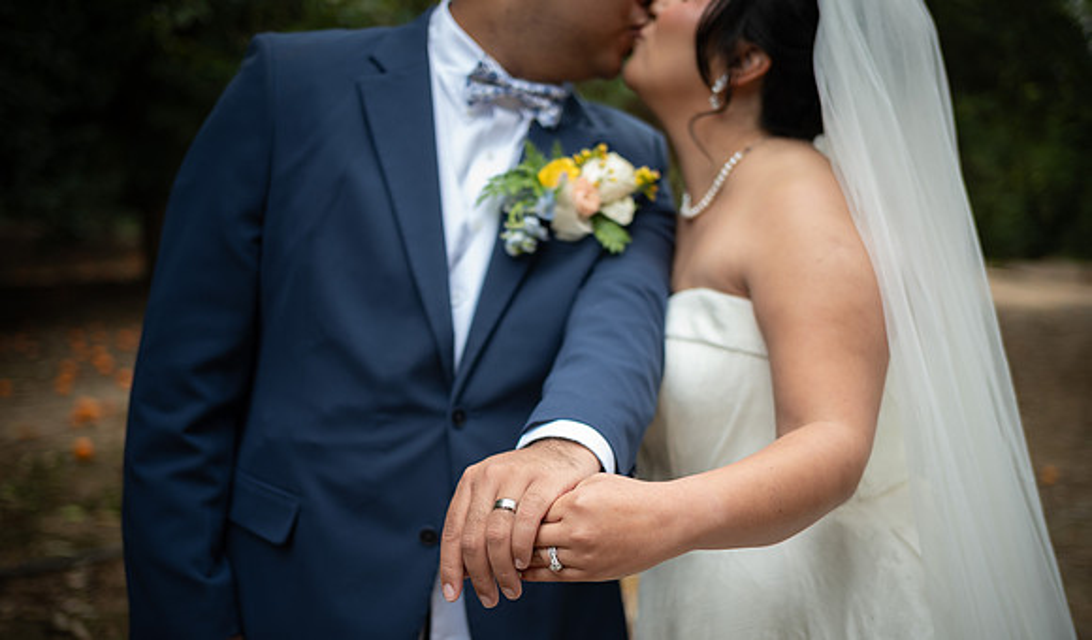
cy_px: 364
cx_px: 546
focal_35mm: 41
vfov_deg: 29.5
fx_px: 1213
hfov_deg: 48.5
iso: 100
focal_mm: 40
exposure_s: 1/80
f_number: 2
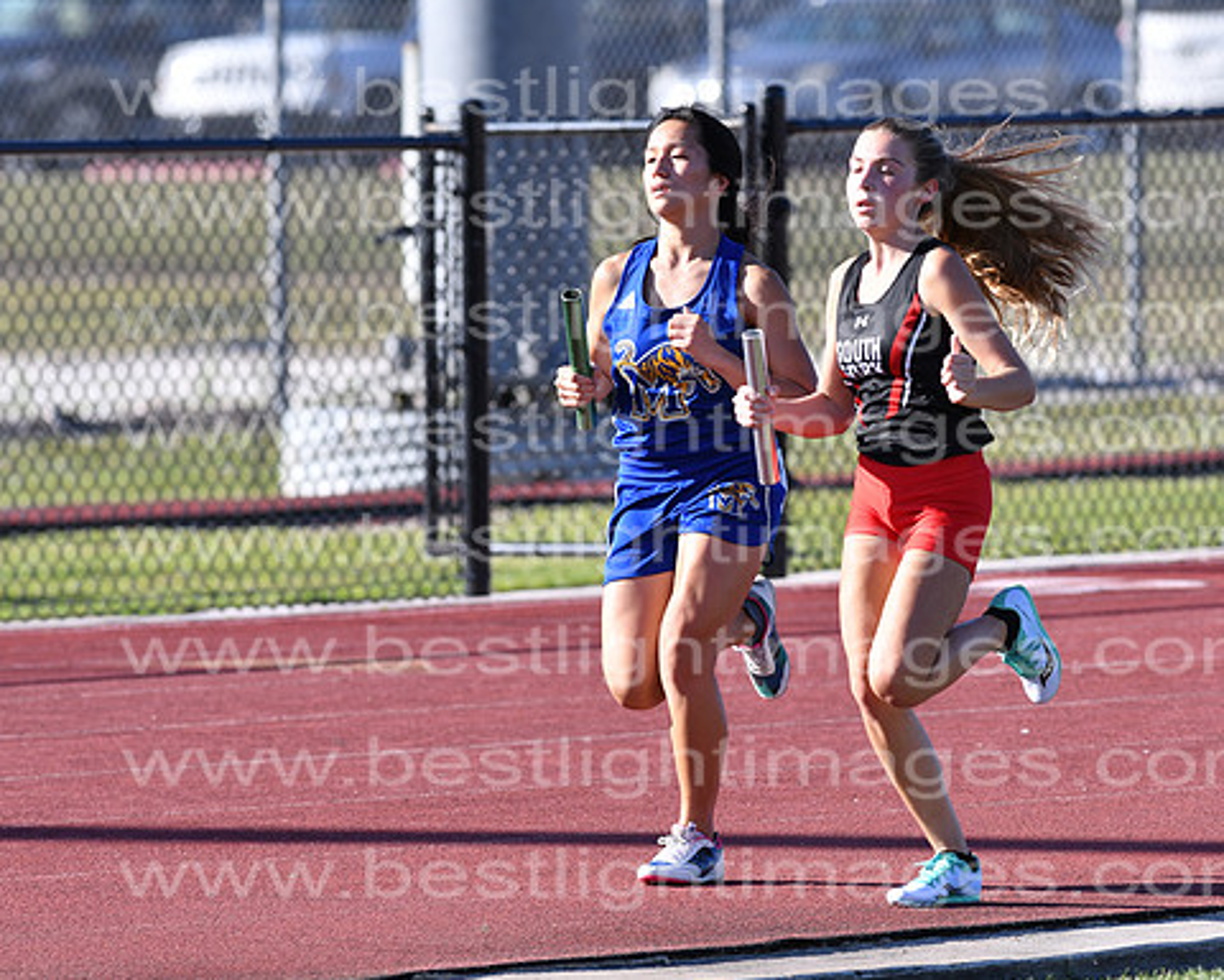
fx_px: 18475
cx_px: 699
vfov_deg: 3.0
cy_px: 489
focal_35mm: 510
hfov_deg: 3.8
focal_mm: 300
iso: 400
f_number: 5.6
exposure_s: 1/1600
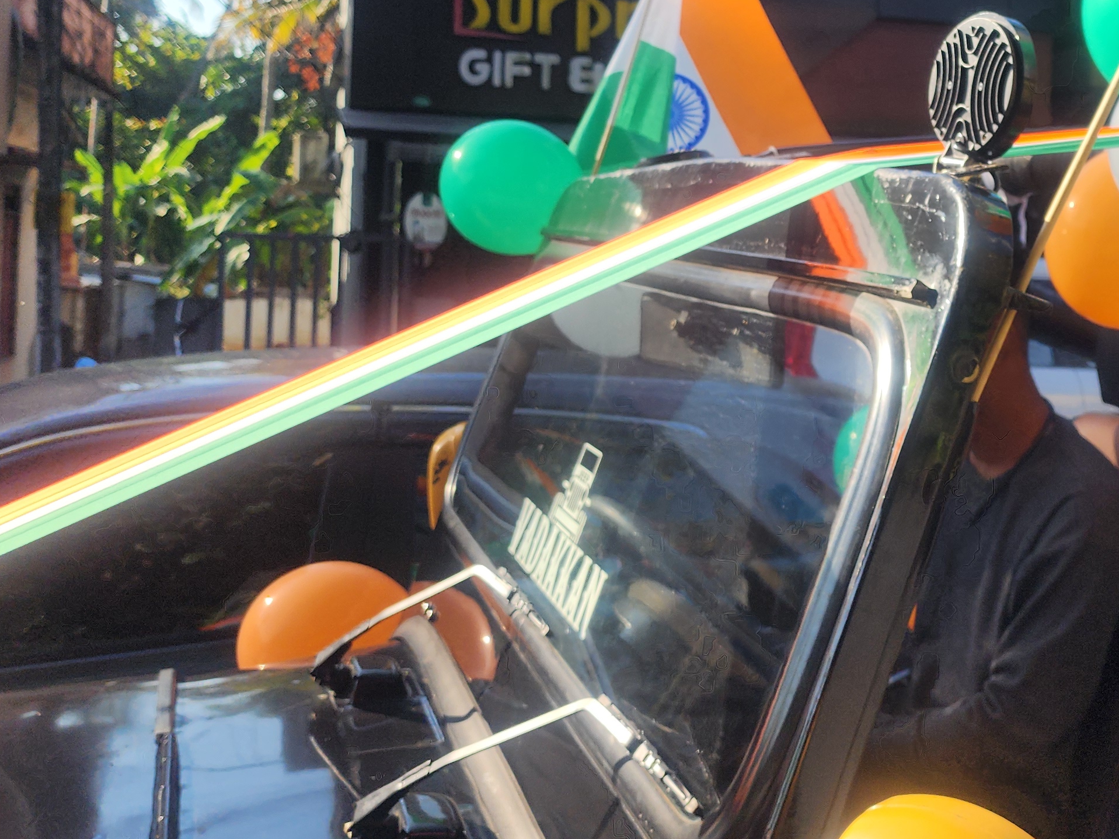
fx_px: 1552
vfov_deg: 29.5
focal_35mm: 48
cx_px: 1019
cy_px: 155
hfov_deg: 37.0
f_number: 1.8
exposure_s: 1/536
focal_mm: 6.4
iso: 12
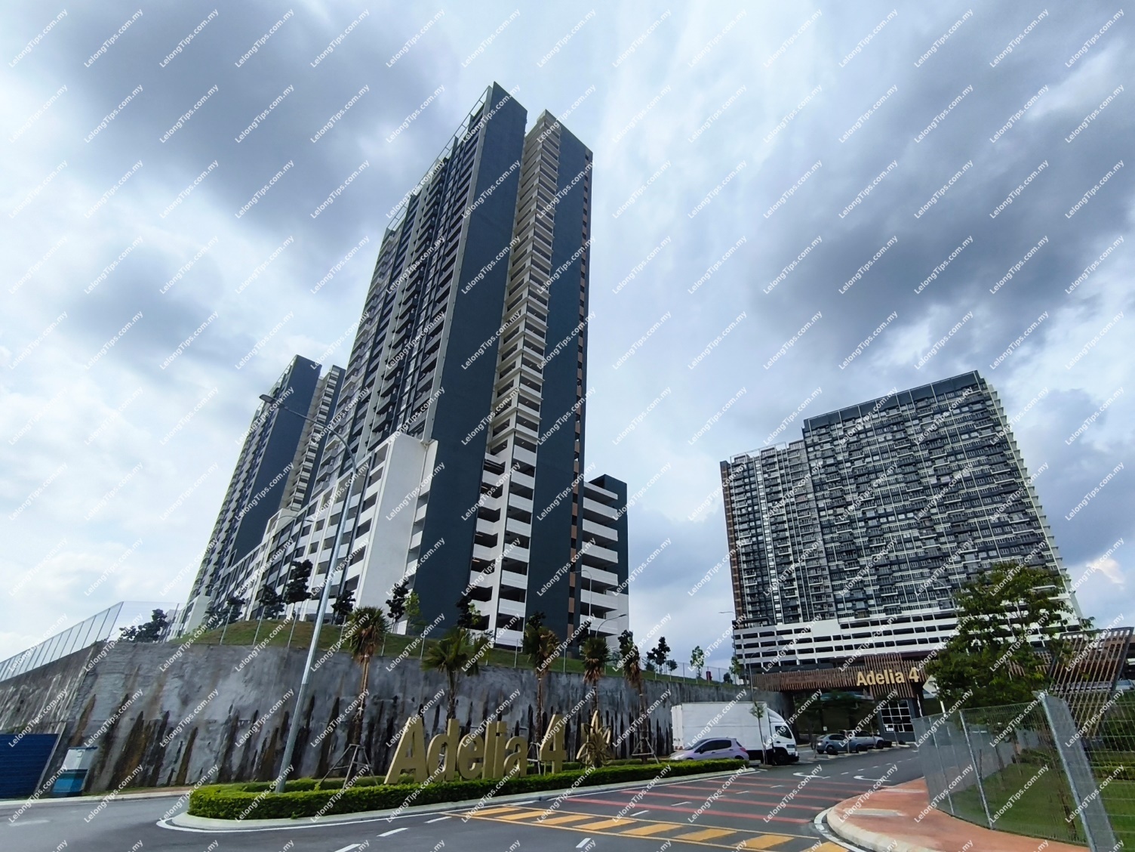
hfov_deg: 98.2
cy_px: 426
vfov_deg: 81.7
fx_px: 492
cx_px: 568
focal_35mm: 15
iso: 50
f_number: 2.2
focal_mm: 1.65
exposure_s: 1/2179
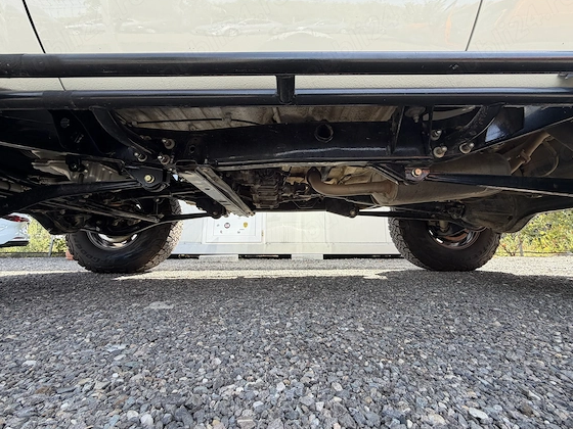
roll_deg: +0.3
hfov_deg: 98.1
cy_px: 202
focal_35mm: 15
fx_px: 248
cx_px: 295
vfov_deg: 81.7
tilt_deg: +11.3
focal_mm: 2.22
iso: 40
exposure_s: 1/136
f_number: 2.2
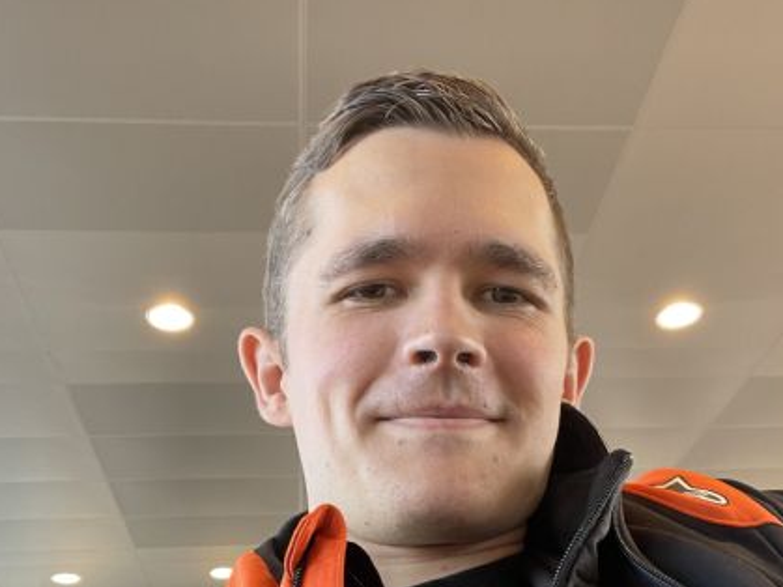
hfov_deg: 43.9
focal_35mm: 43
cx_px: 381
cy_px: 490
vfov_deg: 32.4
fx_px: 972
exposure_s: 1/50
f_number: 2.2
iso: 50
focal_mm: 2.71
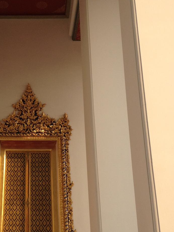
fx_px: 409
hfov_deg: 23.5
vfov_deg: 31.6
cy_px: 135
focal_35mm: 61
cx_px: 26
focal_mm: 4.28
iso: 64
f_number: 2.4
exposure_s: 1/986
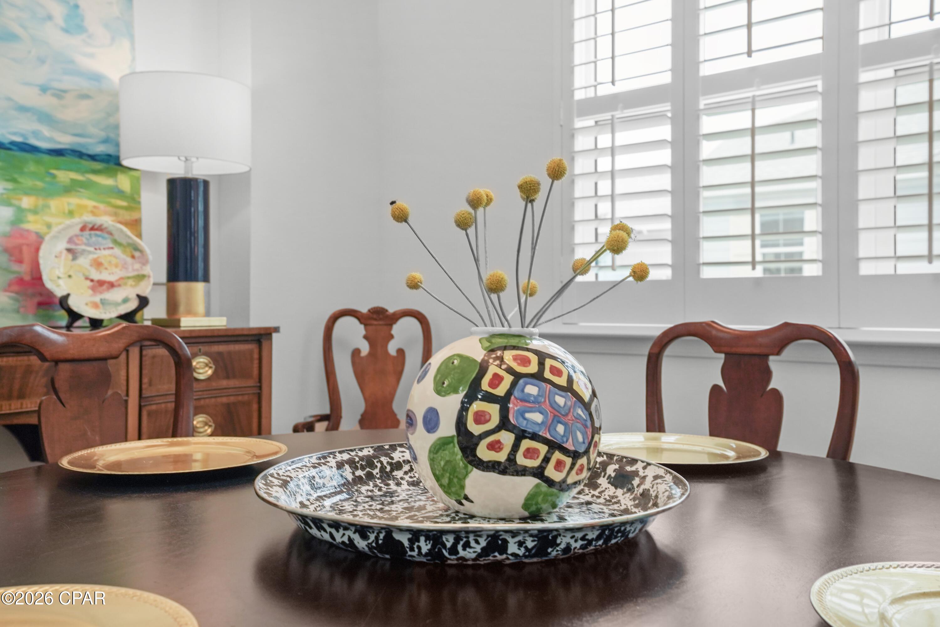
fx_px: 783
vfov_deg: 43.6
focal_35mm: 30
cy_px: 314
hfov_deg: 61.9
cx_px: 470
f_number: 5.6
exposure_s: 1/250
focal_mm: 30
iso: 1000
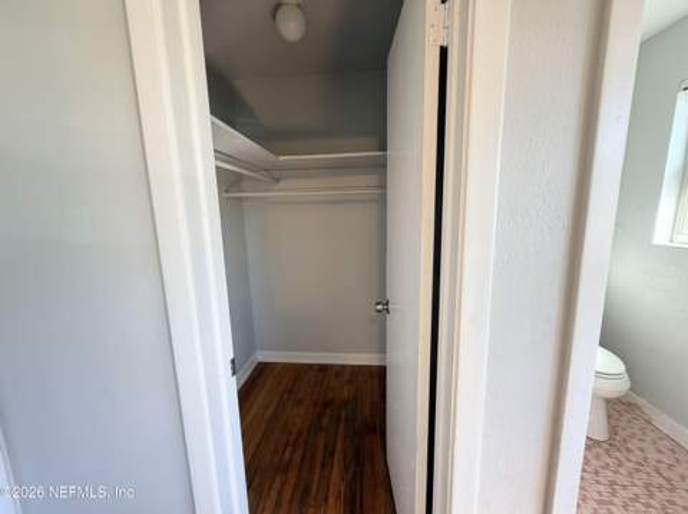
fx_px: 278
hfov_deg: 102.1
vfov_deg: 85.6
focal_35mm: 14
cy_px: 257
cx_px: 344
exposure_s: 1/60
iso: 160
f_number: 2.2
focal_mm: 2.22
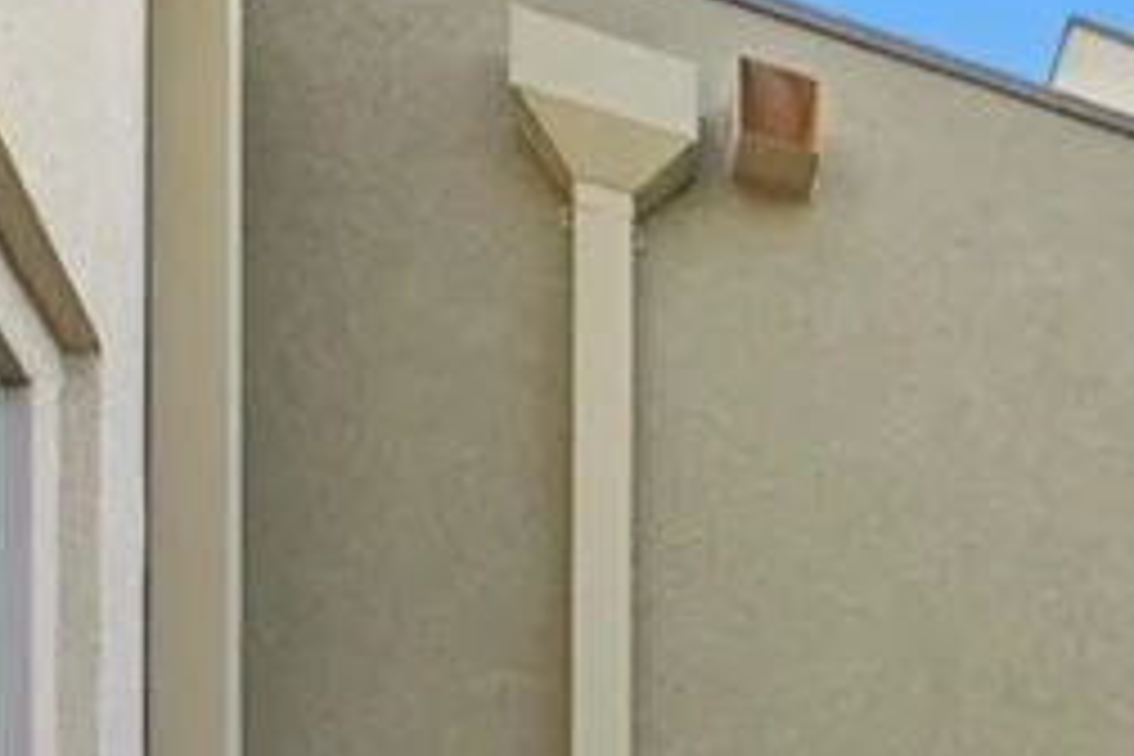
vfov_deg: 17.9
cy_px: 1402
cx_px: 1638
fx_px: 1859
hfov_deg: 26.2
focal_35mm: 59
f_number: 9
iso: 500
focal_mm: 14.5
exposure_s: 1/800
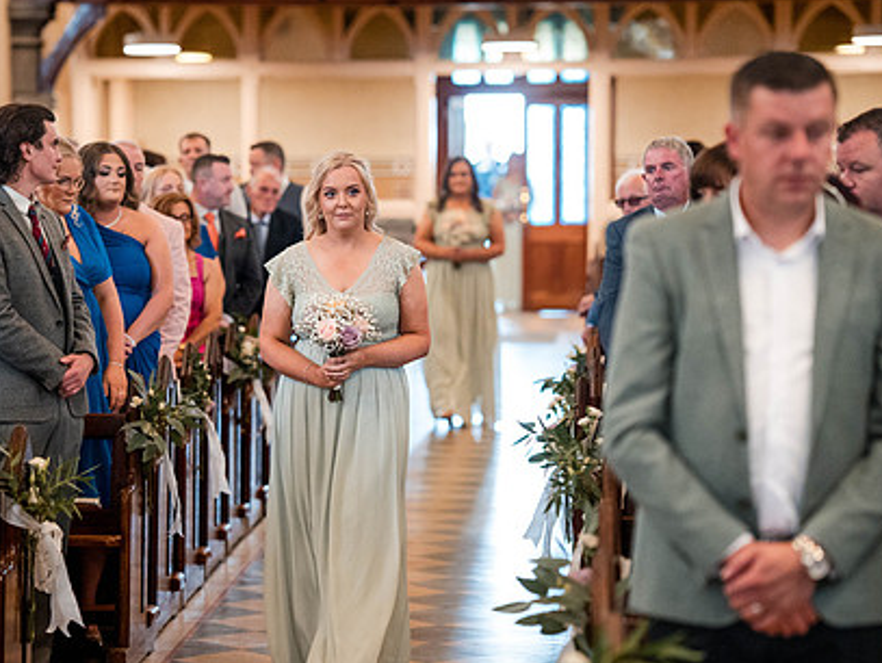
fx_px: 3111
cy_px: 270
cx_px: 327
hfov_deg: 16.1
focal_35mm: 122
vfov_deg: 12.2
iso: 4000
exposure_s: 1/500
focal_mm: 85
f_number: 2
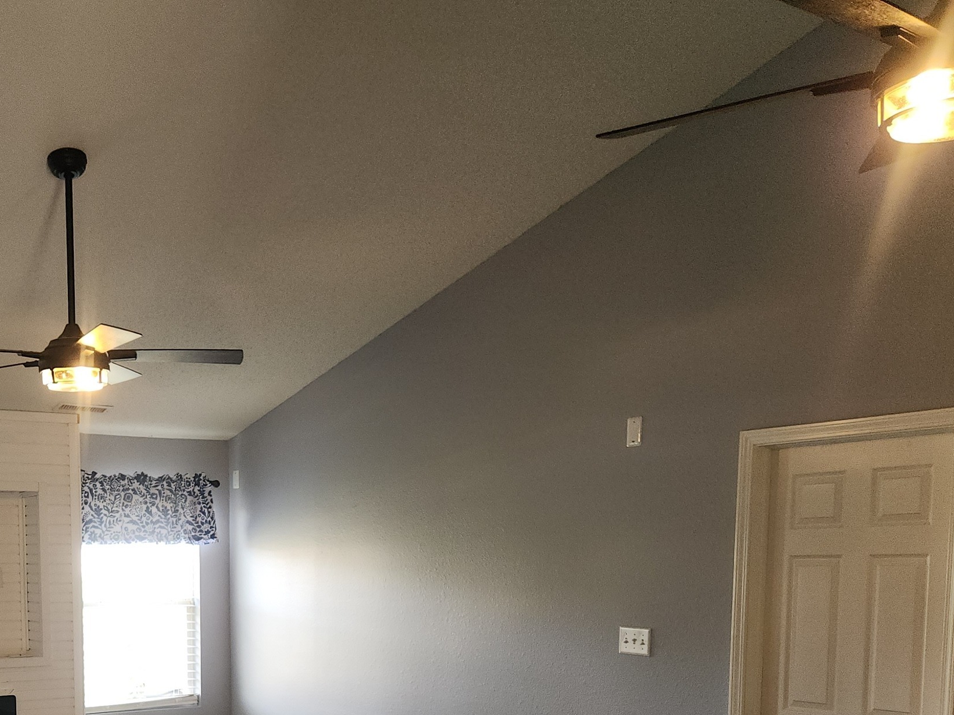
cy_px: 668
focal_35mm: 43
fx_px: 1185
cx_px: 221
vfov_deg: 31.7
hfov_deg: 42.3
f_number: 1.8
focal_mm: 5.4
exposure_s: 1/60
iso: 64
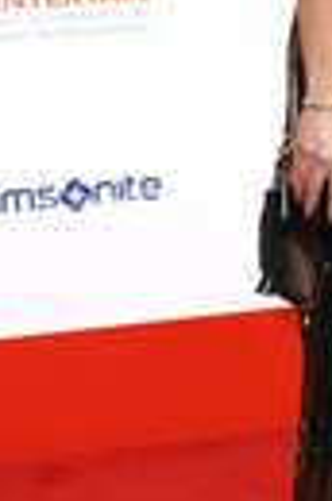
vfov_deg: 10.7
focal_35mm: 191
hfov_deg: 7.1
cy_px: 77
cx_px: 444
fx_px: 2656
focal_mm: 62
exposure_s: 1/160
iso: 320
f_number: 6.3
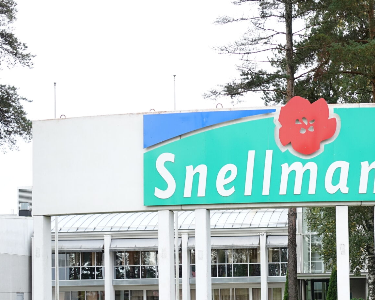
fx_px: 1021
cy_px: 261
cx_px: 296
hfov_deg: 20.6
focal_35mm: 92
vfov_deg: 16.5
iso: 125
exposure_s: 1/200
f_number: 3.2
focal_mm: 16.09
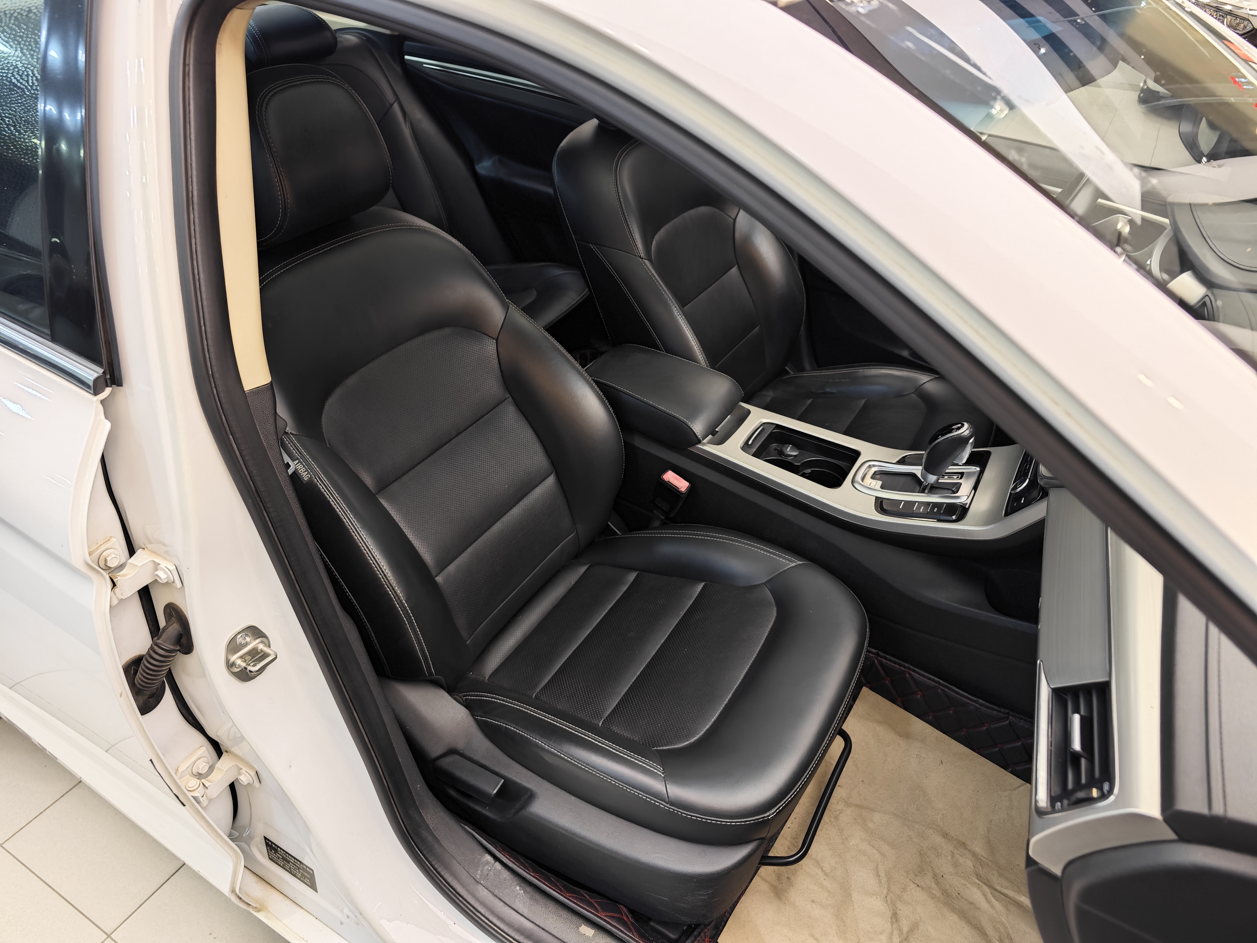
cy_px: 472
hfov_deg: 73.9
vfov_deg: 58.9
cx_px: 628
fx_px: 835
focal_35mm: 23
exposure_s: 1/43.6
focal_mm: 8.7
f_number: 1.9
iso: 640
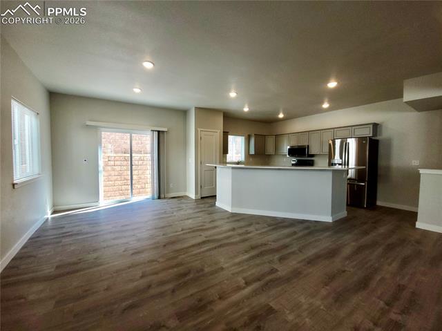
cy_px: 166
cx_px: 221
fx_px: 166
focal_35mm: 13
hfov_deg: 106.2
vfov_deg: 89.8
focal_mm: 1.74
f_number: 2.2
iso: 80
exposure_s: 1/120
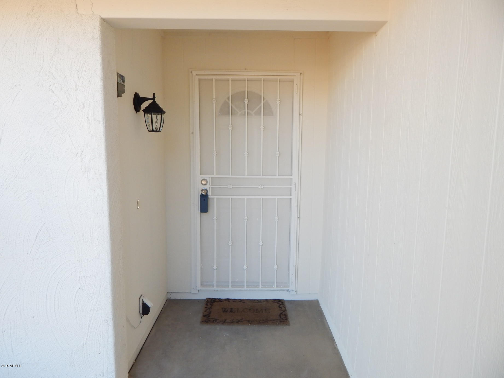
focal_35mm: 22
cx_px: 252
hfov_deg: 76.4
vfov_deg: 61.1
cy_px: 189
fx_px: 320
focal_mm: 4
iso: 125
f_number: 3
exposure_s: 1/160
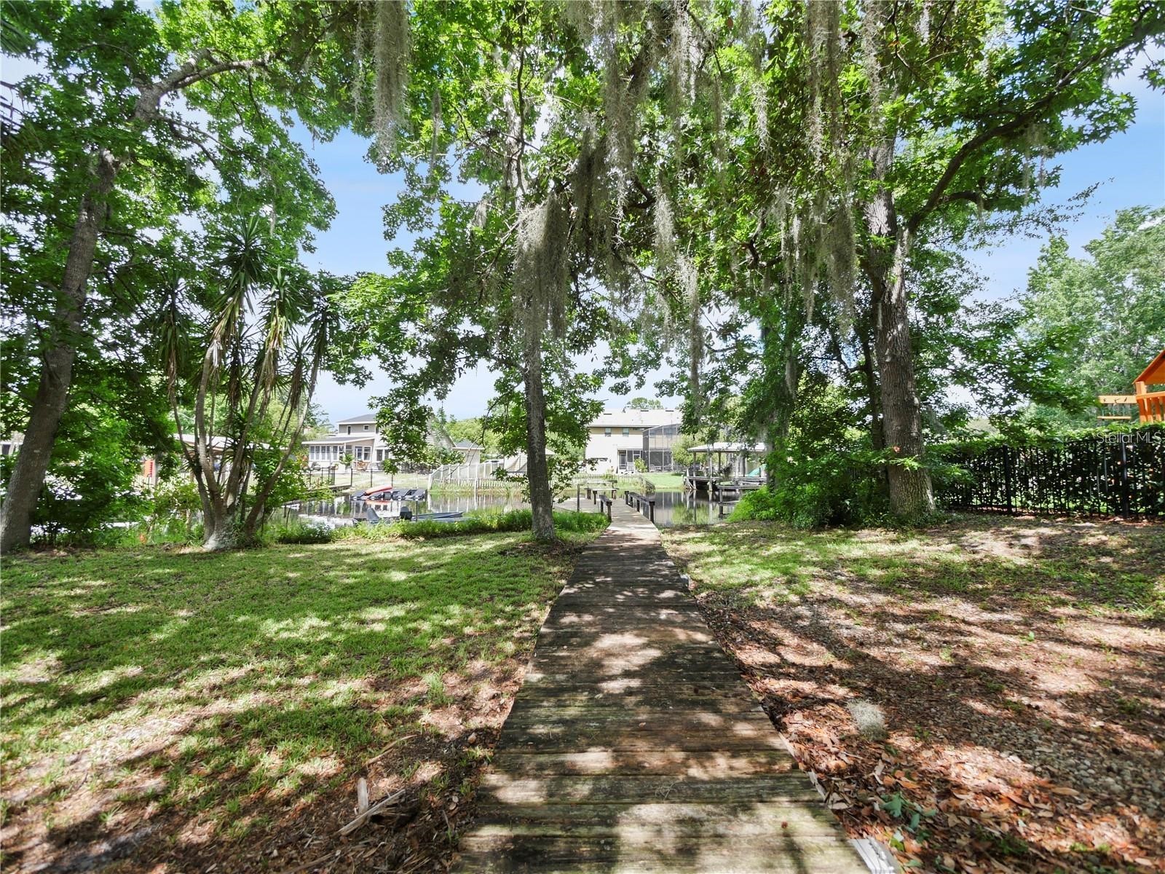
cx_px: 582
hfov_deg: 102.1
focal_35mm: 14
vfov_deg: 85.7
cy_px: 437
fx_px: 471
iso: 200
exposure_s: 1/250
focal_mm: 7
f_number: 6.3
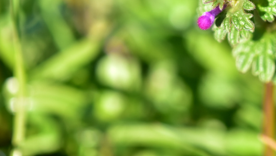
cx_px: 225
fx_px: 1888
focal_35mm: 258
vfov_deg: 4.7
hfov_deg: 8.3
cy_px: 25
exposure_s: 1/1600
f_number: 5.6
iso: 500
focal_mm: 85
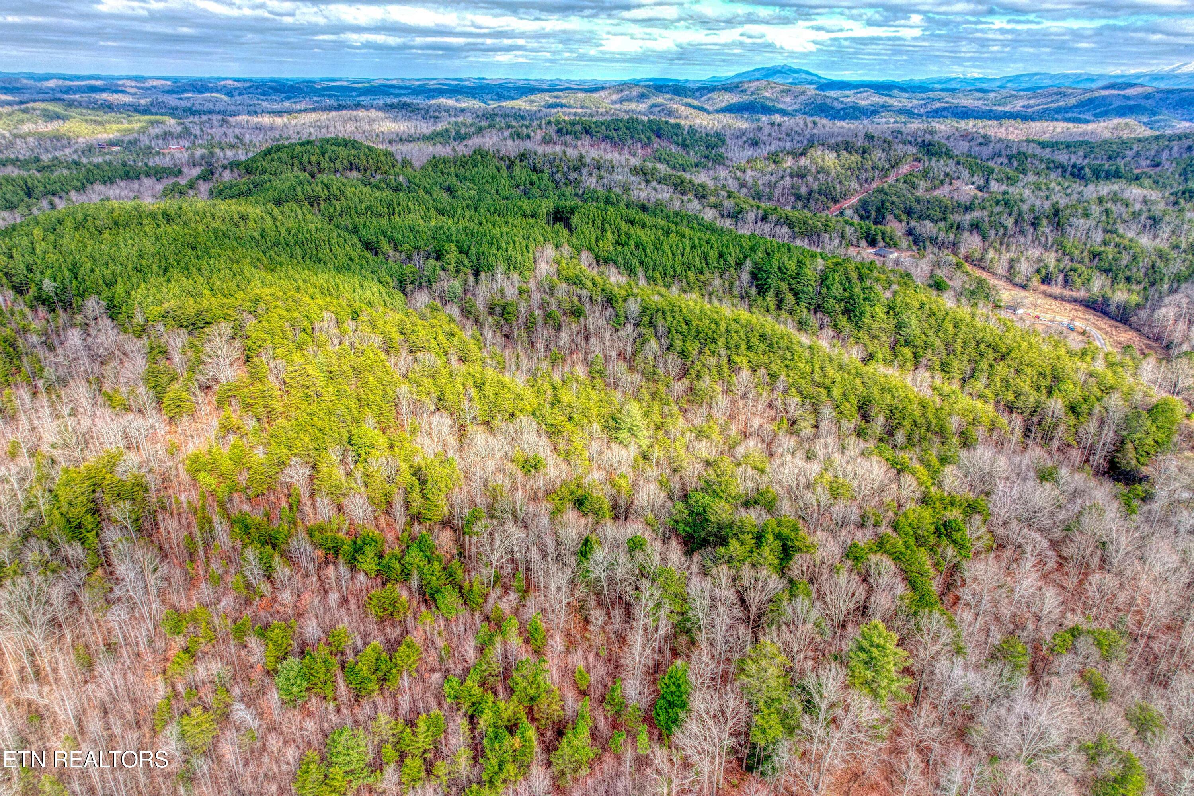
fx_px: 730
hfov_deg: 78.6
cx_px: 597
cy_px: 398
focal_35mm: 22
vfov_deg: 57.2
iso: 100
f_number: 2.8
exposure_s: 1/180
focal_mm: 8.4
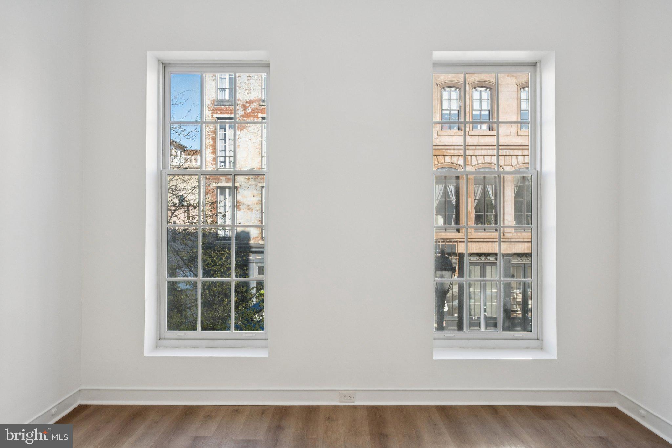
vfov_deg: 57.2
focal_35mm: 22
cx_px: 336
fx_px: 411
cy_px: 224
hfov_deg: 78.6
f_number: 8
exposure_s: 1/75
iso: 250
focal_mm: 14.5
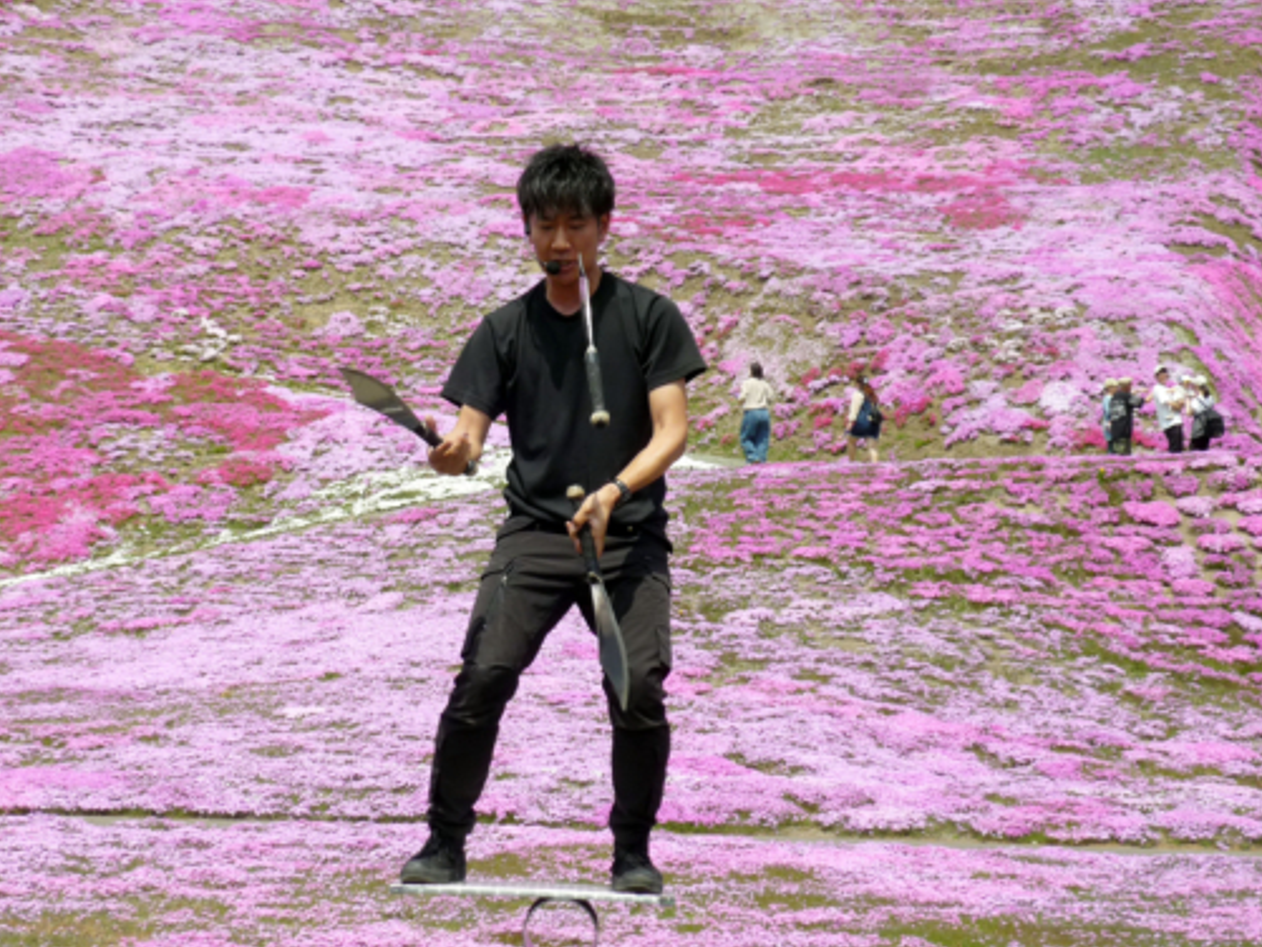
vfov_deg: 17.4
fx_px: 3100
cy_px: 441
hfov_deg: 23.0
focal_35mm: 85
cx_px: 509
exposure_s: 1/640
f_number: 4
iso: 100
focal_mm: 11.7
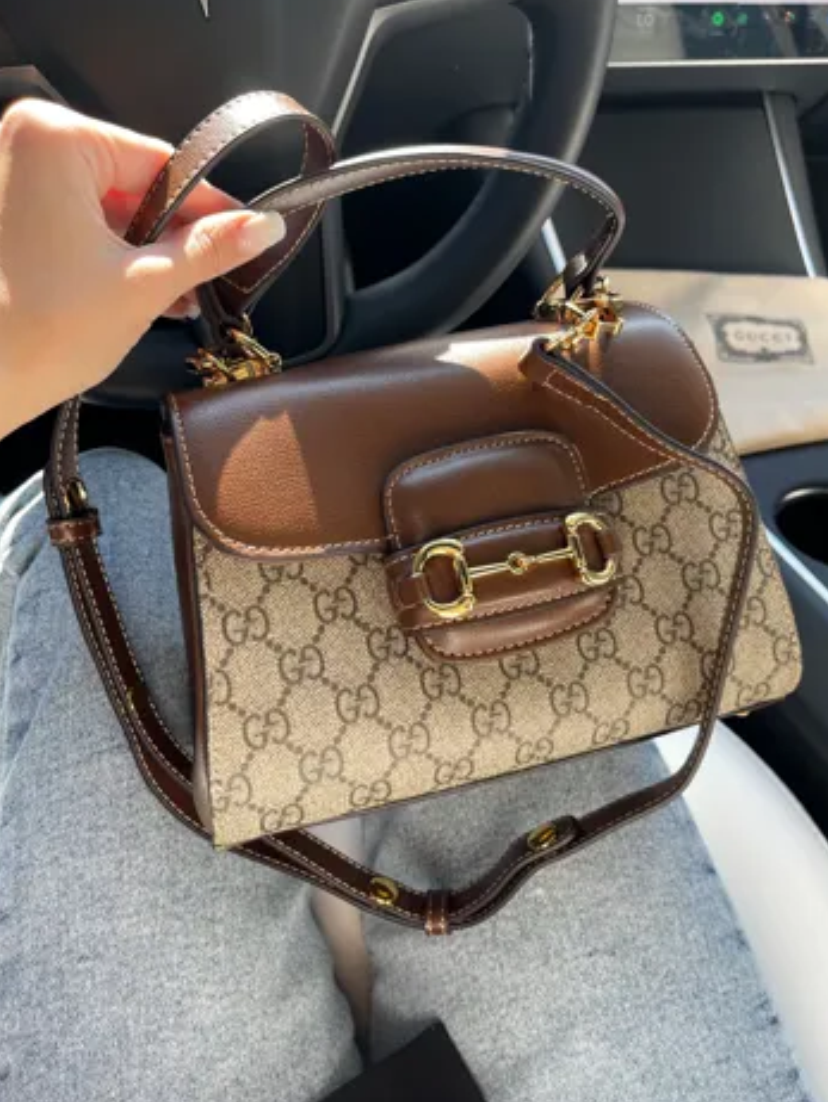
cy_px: 553
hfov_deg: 51.4
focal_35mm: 27
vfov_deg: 65.3
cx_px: 413
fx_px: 860
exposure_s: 1/175
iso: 32
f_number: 1.6
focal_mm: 5.1
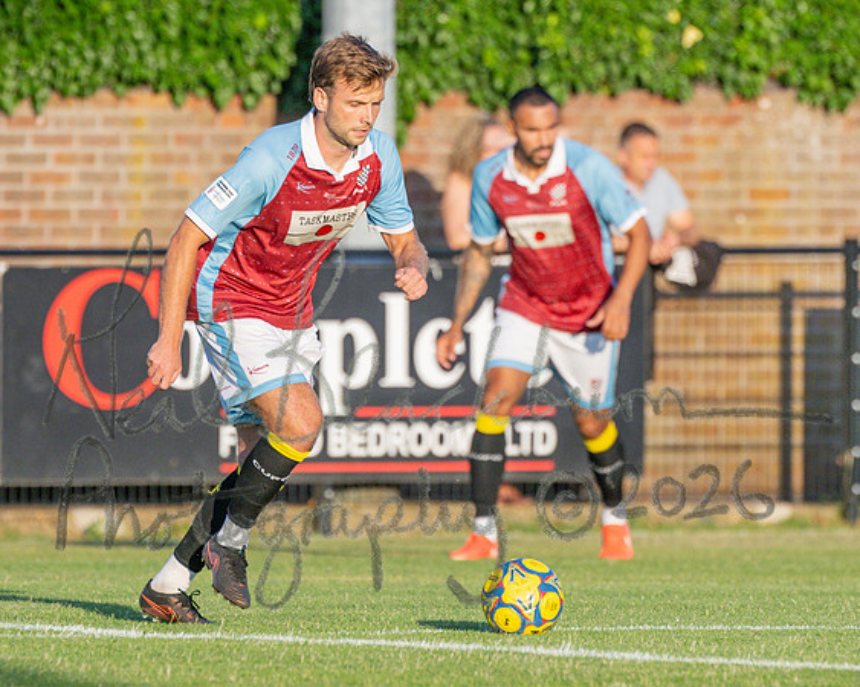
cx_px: 465
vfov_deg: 2.2
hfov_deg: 2.7
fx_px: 18227
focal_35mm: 716
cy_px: 309
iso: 400
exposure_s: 1/2500
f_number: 2.8
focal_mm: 300
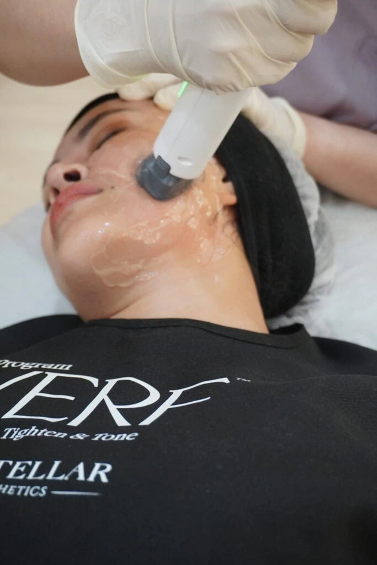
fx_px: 824
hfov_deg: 25.8
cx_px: 188
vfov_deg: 37.8
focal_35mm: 52
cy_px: 282
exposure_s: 1/160
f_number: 5.6
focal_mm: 35
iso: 4000
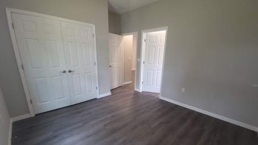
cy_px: 85
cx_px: 132
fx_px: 103
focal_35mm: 15
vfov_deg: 70.0
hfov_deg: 103.0
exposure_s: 1/15
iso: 160
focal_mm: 2.2
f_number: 2.2
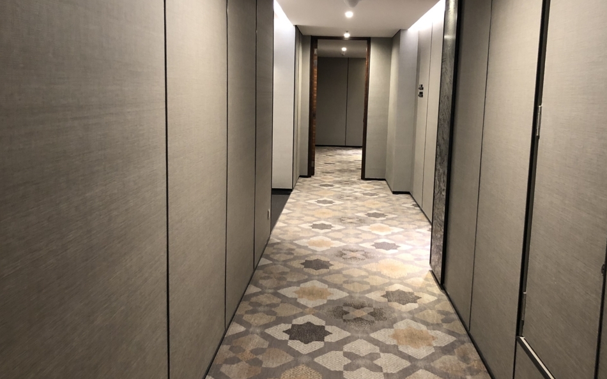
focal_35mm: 32
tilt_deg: -8.2
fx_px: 529
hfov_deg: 59.6
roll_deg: -1.6
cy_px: 166
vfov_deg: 39.4
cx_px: 325
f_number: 1.8
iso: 100
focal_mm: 3.99
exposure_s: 1/9
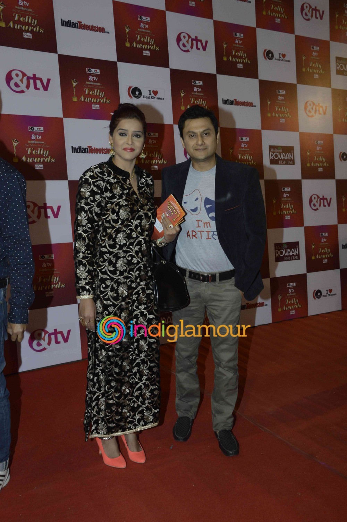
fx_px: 543
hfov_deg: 35.4
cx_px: 174
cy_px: 261
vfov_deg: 51.3
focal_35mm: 38
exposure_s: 1/160
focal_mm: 25
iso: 800
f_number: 10
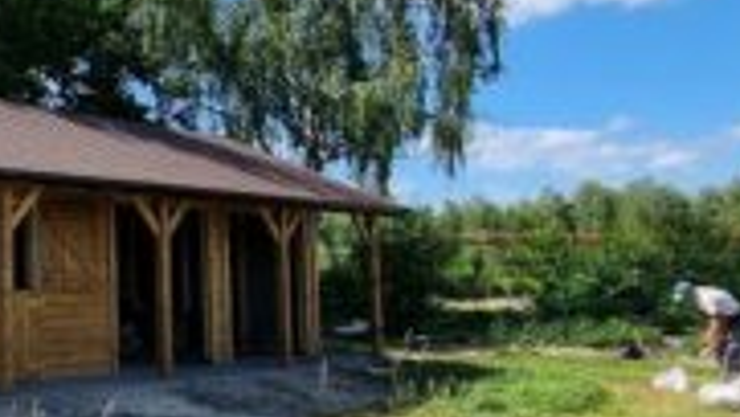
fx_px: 923
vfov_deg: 25.5
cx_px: -70
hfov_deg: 37.0
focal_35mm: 47
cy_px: 200
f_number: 2.2
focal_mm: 2.2
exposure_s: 1/1472
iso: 50
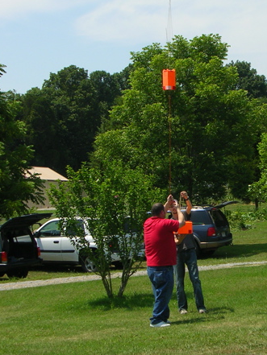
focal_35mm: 87
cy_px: 197
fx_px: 894
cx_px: 171
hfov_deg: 17.0
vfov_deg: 22.5
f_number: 3.4
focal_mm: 9.1
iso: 50
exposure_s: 1/764
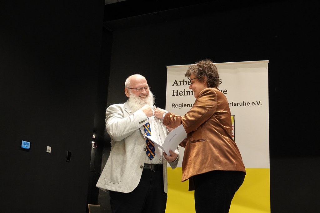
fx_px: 427
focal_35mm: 48
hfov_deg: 41.1
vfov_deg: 28.1
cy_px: 106
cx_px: 160
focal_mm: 17.55
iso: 1250
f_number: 3.2
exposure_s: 1/50
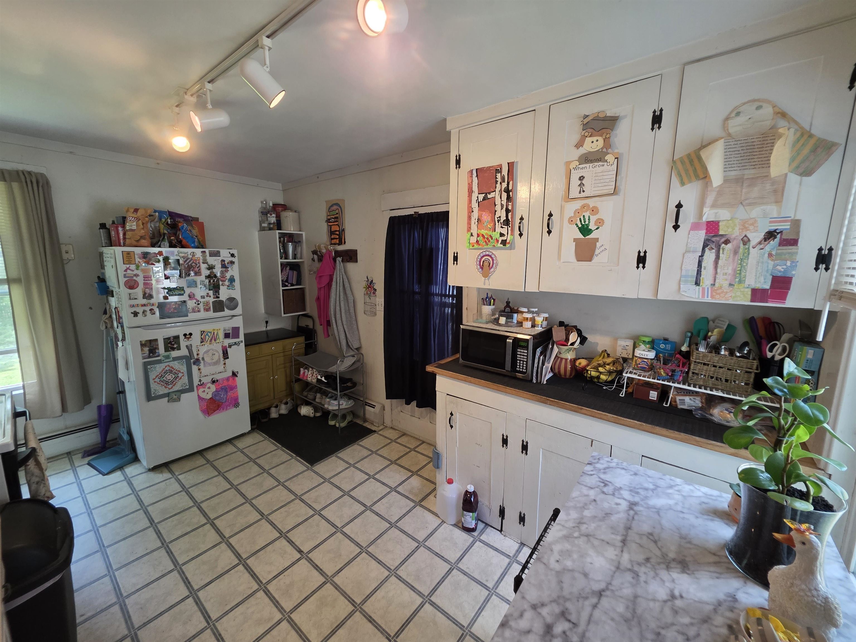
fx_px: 321
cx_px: 428
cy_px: 321
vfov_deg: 89.9
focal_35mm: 13
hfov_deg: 106.2
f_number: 1.9
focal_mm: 2.2
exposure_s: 1/60
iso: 200
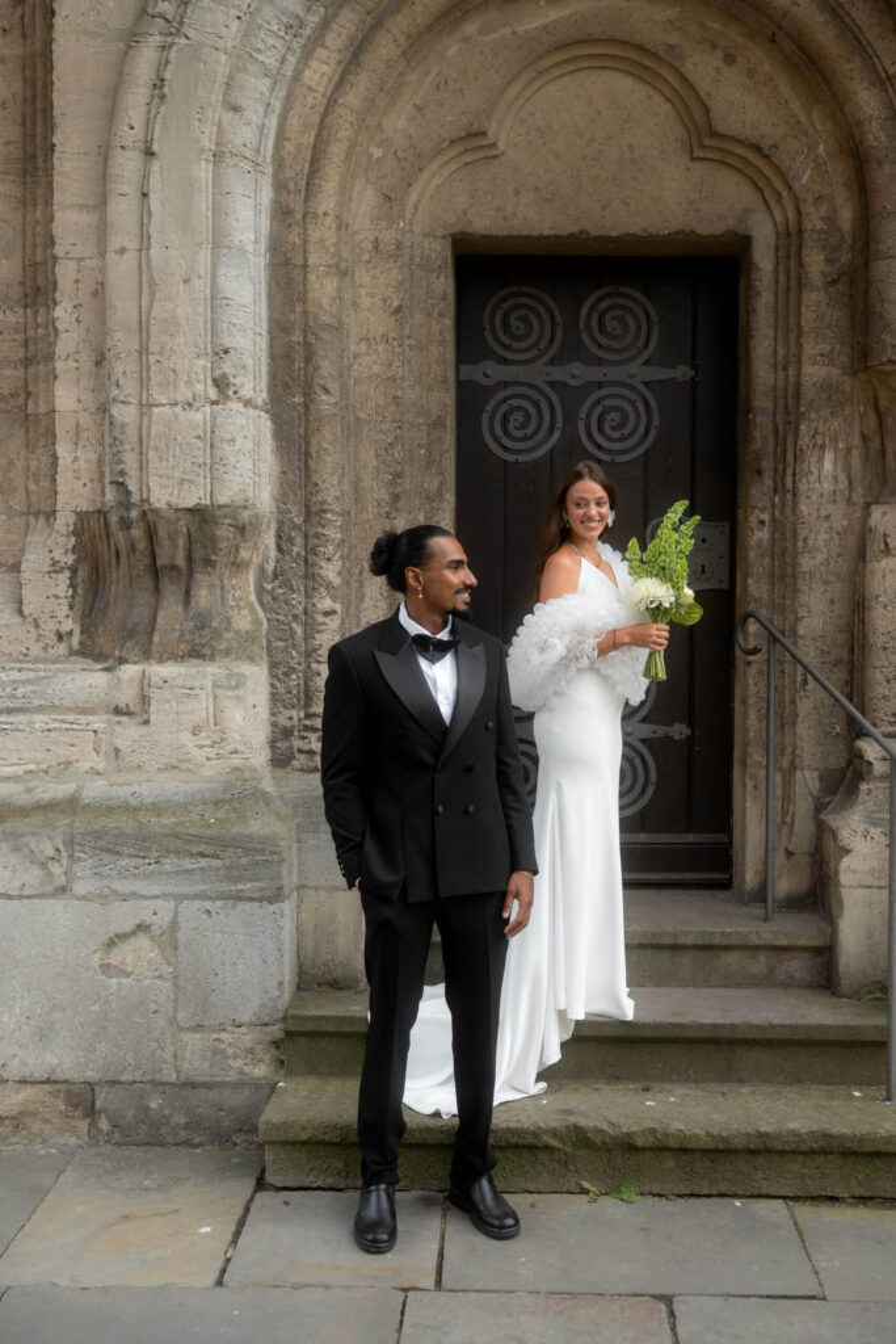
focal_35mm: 37
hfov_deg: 36.0
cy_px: 672
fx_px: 1381
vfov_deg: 51.9
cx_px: 448
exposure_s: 1/320
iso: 500
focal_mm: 37
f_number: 3.2
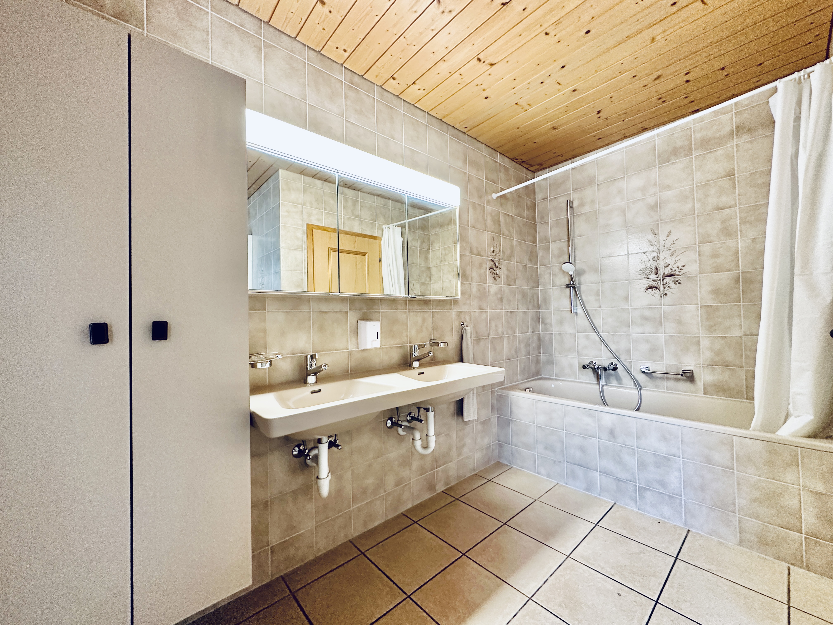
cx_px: 416
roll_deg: +1.1
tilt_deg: +0.2
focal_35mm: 14
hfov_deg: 102.1
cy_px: 312
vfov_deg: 85.7
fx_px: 337
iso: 400
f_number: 2.2
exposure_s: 1/50
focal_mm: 2.22
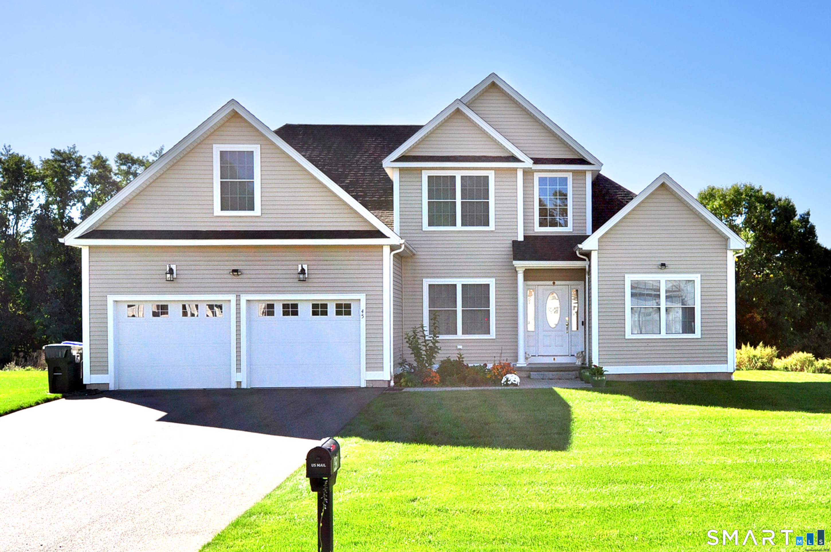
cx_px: 416
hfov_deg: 62.0
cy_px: 276
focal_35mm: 30
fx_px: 692
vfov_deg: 43.5
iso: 320
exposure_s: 1/500
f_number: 8
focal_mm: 20
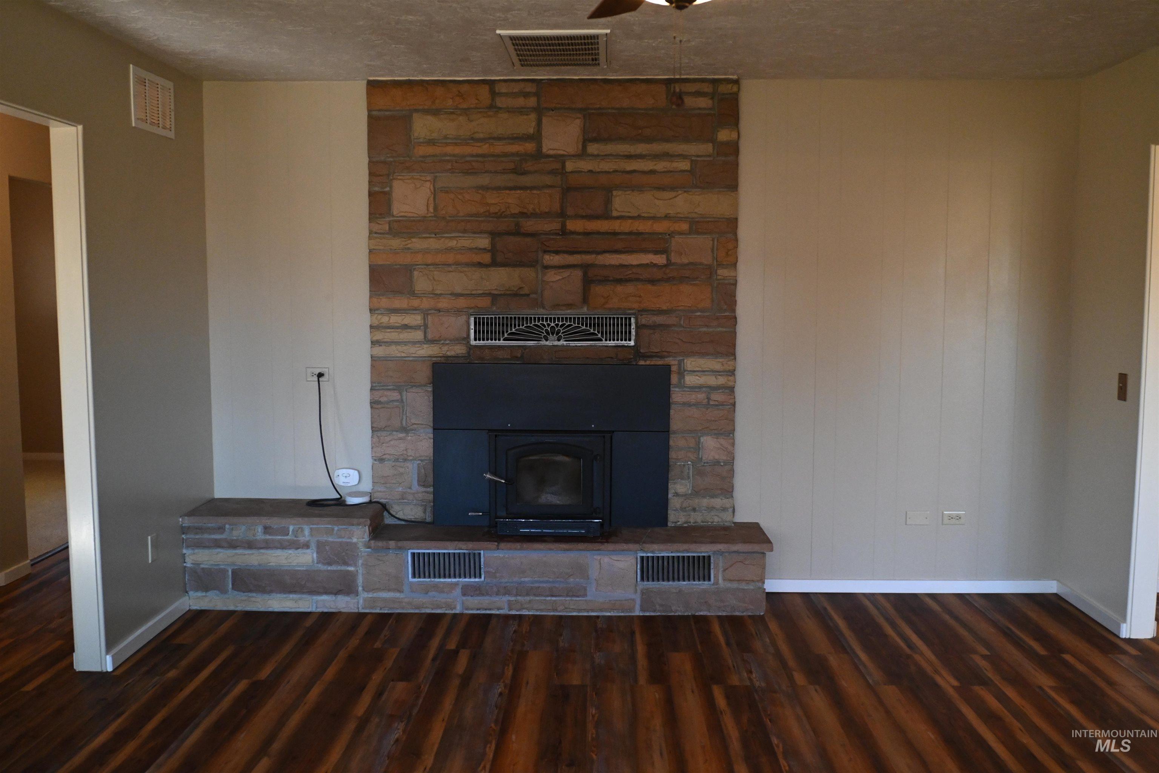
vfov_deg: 43.6
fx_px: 966
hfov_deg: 61.9
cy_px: 386
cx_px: 580
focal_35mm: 30
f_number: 2.8
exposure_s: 1/160
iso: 2500
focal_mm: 20
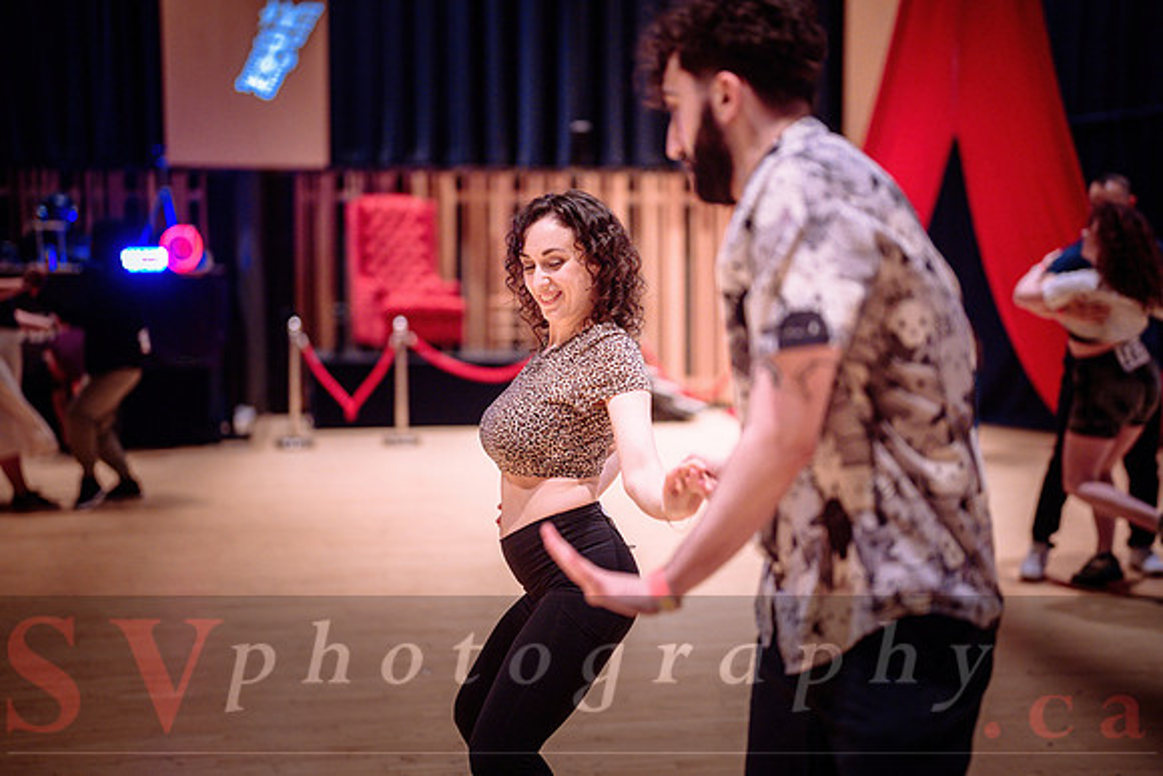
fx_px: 1616
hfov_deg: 39.6
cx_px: 582
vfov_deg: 27.0
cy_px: 388
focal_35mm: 50
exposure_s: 1/250
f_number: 1.2
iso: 1600
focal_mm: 50
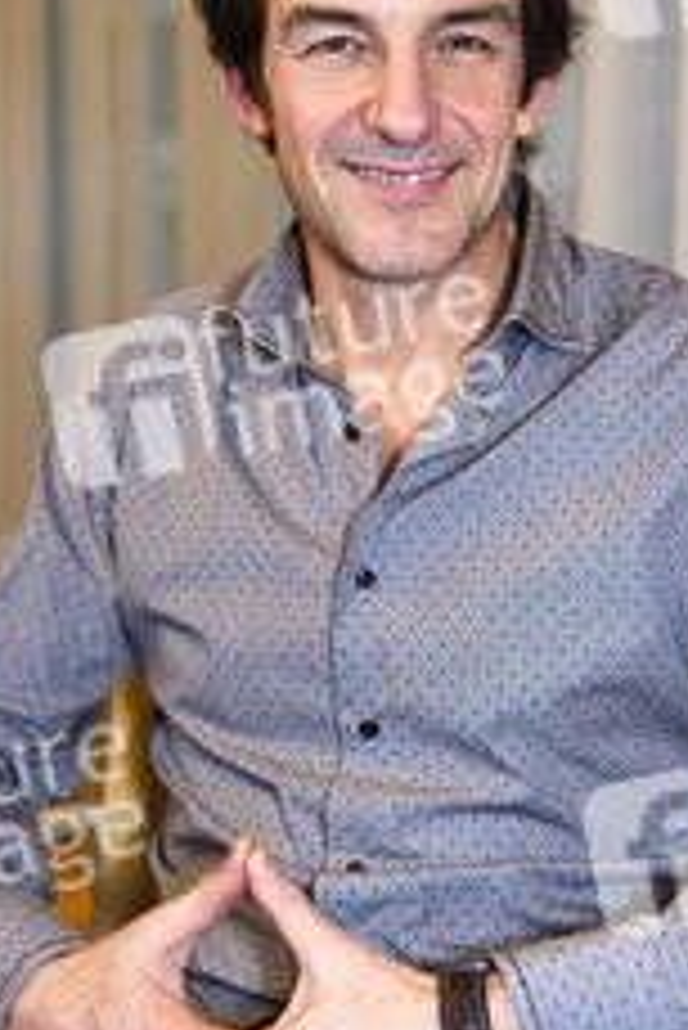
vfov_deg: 31.8
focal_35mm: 63
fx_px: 1803
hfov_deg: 21.6
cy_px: 607
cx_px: 407
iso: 800
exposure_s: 1/160
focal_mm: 36
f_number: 3.2
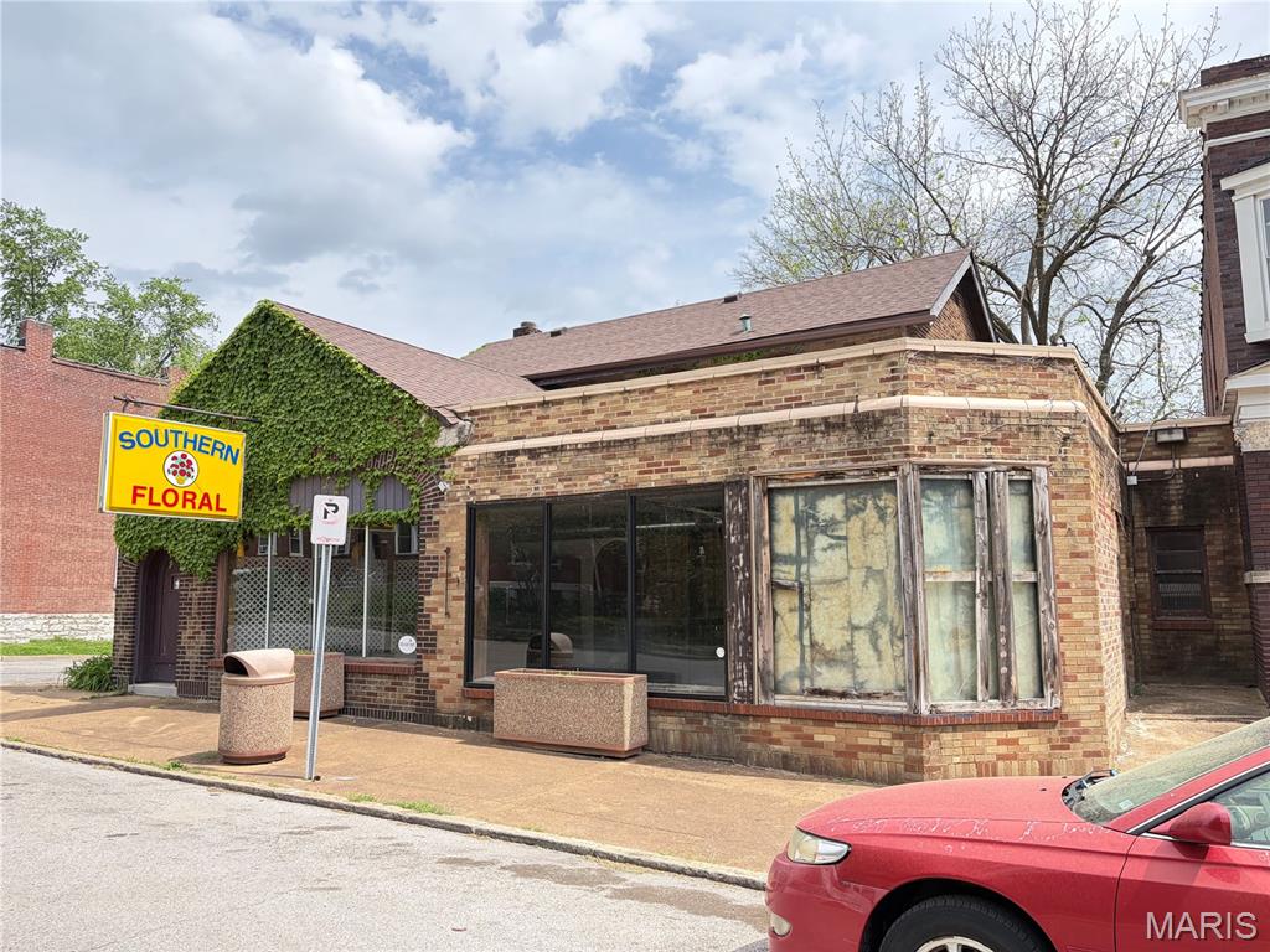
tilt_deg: +7.8
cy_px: 476
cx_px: 635
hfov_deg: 67.3
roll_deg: +0.4
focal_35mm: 26
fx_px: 954
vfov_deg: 53.1
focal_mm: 5.96
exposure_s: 1/2075
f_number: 1.6
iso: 64
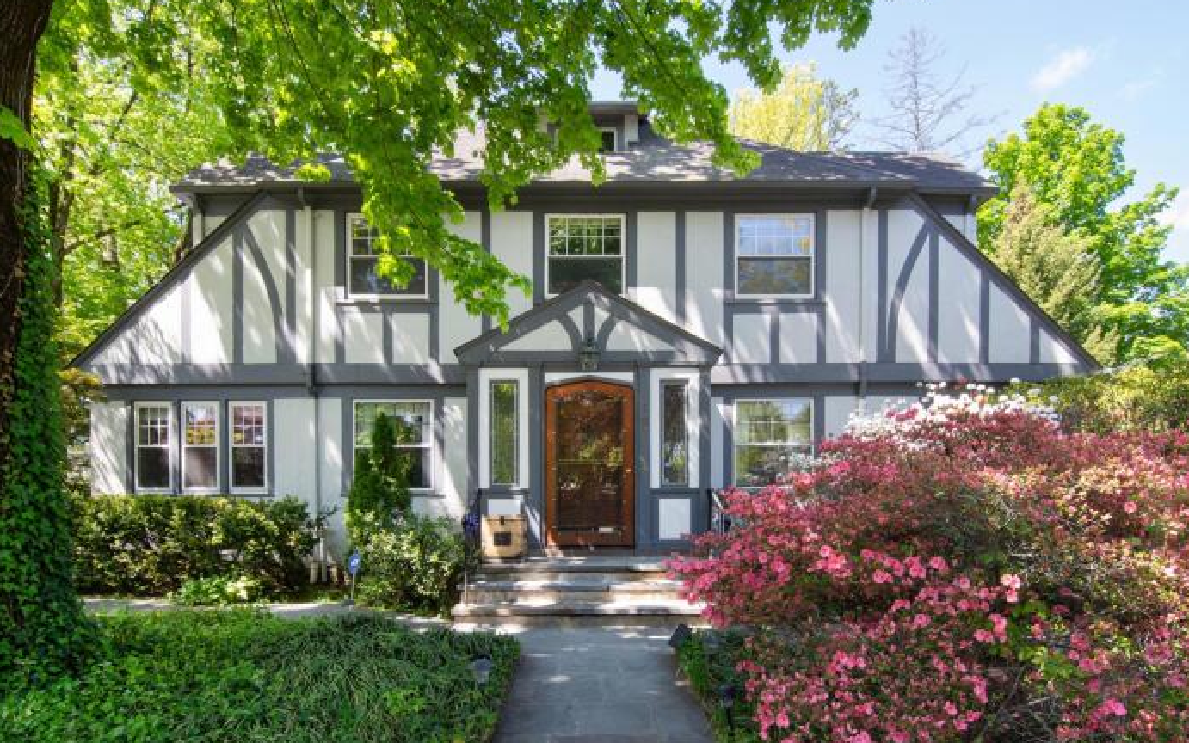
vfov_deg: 66.3
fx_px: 568
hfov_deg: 92.6
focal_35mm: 18
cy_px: 390
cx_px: 588
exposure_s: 1/80
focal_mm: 11
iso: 500
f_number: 11
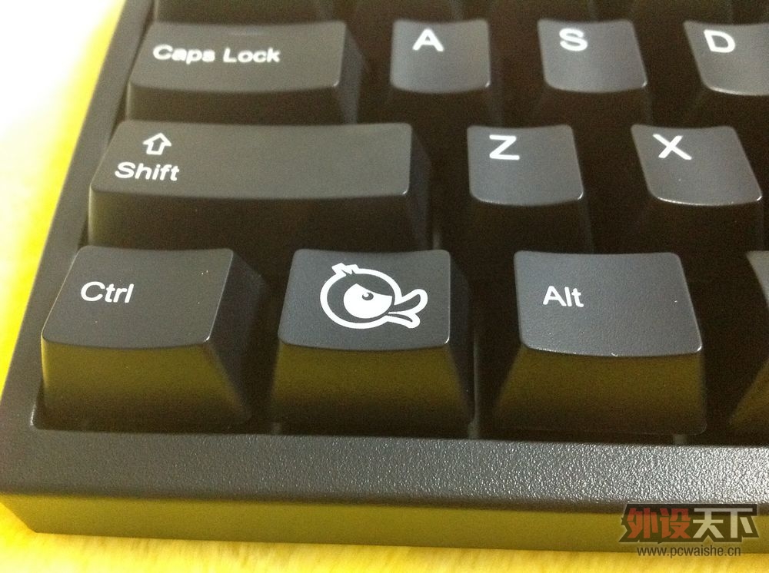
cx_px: 384
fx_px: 776
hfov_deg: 52.7
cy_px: 286
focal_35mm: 35
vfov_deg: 40.6
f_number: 2.4
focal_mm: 4.28
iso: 800
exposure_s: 1/17
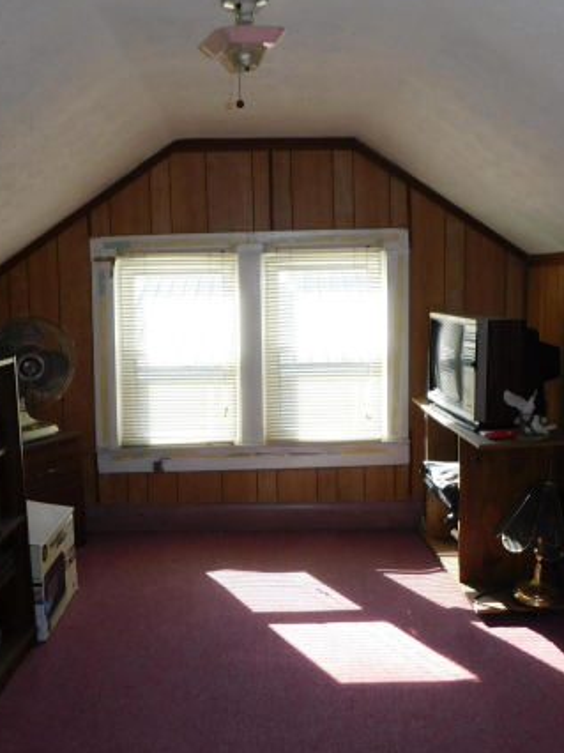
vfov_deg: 51.3
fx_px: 783
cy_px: 342
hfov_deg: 39.6
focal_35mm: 36
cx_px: 274
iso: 125
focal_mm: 4
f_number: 3
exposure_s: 1/100
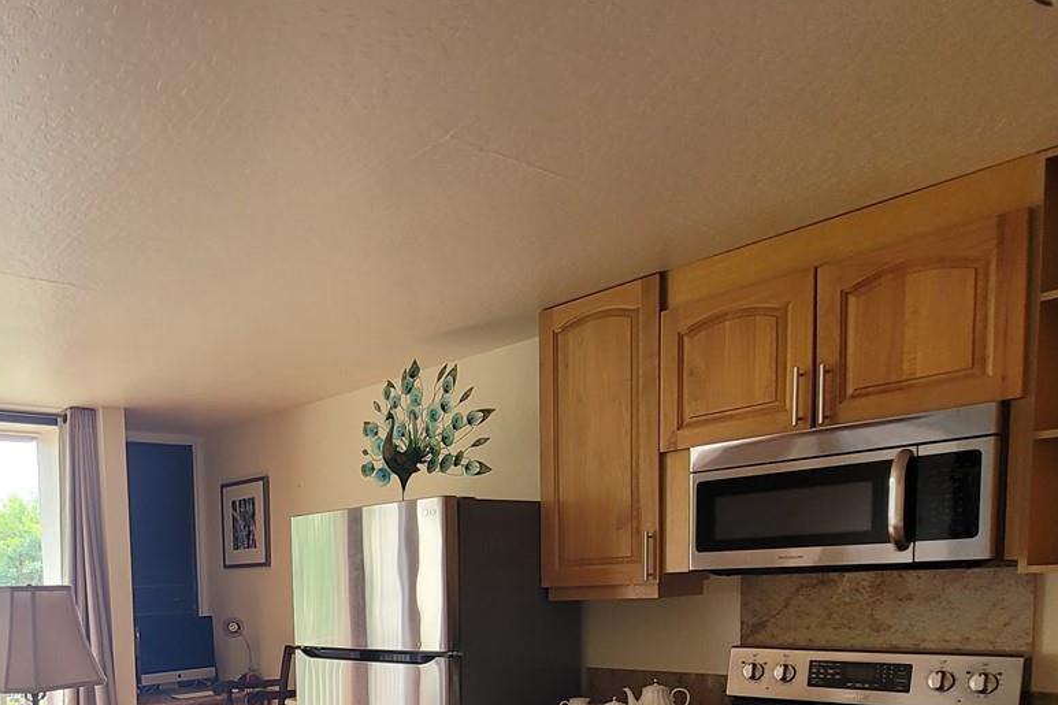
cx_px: 185
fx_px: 823
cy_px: 684
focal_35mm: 28
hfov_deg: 59.4
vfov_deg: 41.2
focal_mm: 2.2
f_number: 2.2
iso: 100
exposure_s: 1/60
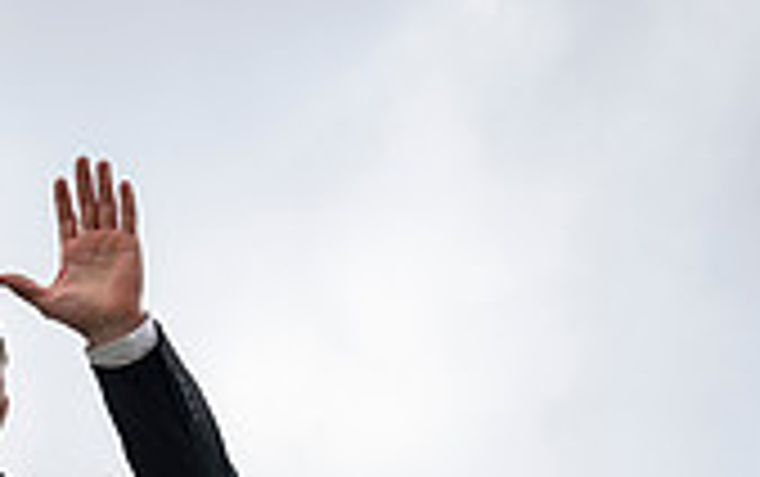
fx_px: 1742
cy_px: 812
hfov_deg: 23.2
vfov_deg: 14.1
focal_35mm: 84
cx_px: -63
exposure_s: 1/500
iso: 100
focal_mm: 24
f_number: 2.8
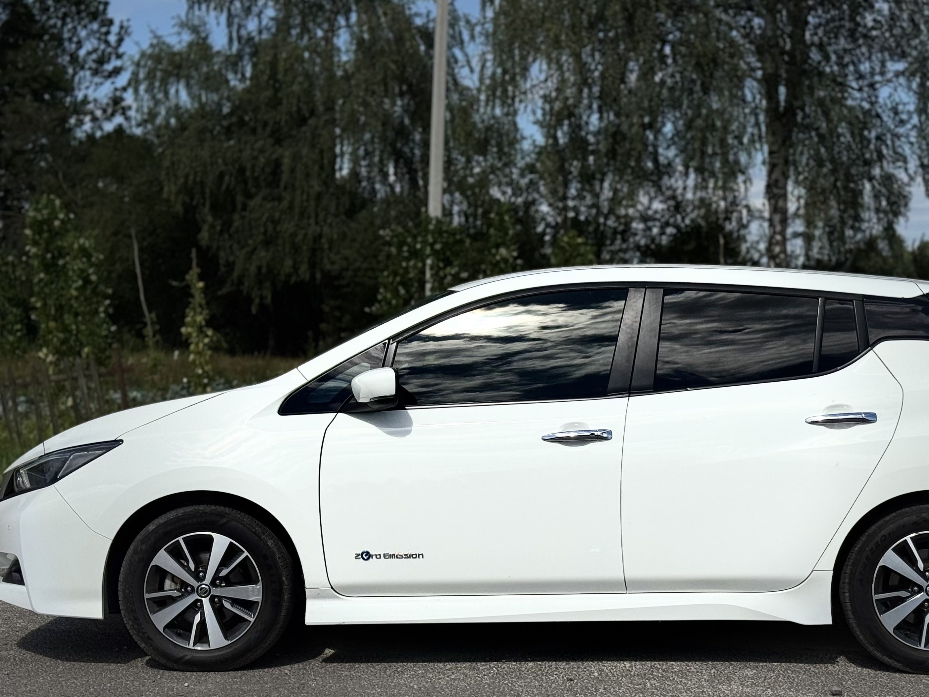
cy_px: 432
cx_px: 536
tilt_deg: -4.6
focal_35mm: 69
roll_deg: +0.6
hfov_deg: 28.1
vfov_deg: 21.3
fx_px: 1852
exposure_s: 1/15385
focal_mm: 6.76
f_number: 1.78
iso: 50
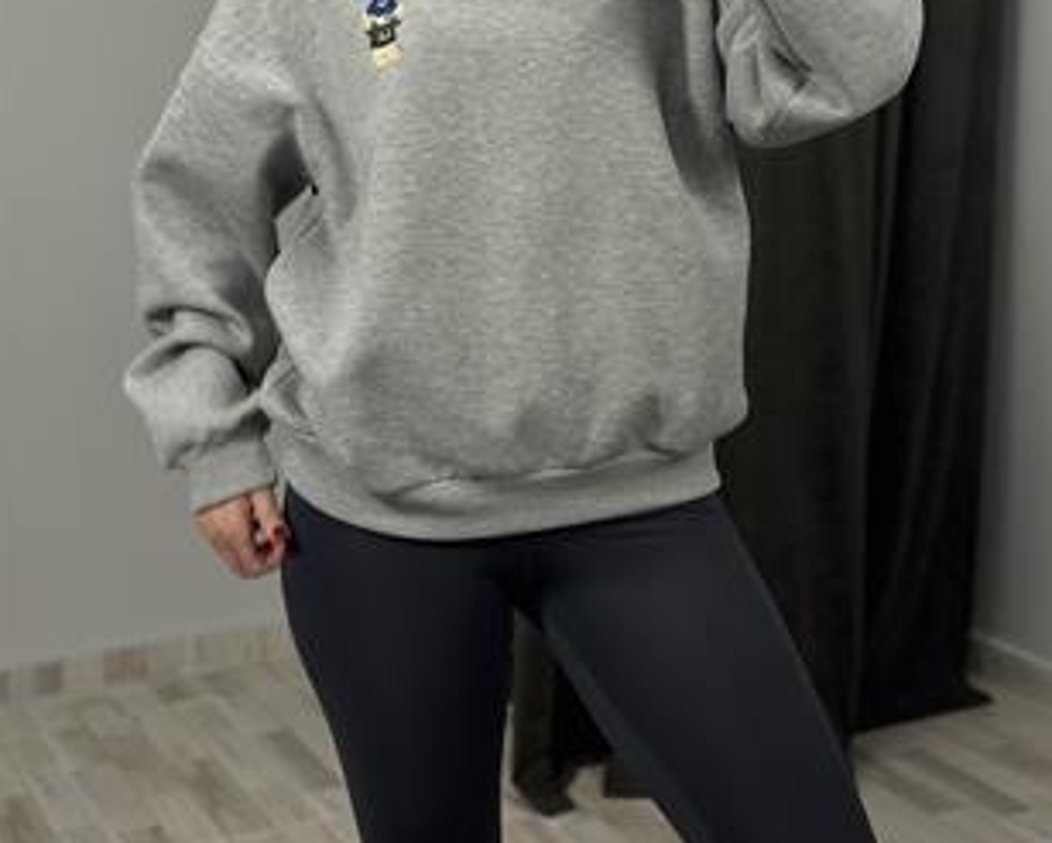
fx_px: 1963
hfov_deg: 30.0
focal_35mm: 63
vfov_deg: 24.1
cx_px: 524
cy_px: 245
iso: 160
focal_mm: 6.86
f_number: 1.78
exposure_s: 1/100
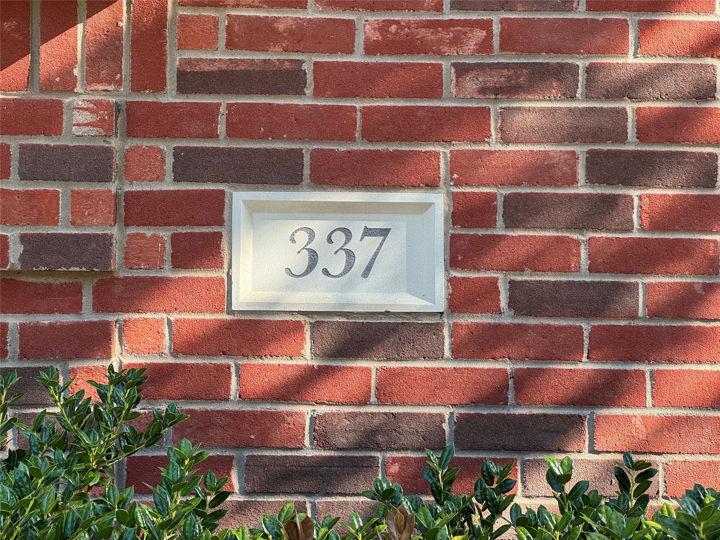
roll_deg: +0.1
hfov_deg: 25.3
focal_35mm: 77
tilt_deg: +5.5
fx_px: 1602
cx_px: 360
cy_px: 270
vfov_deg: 19.1
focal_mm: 9
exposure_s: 1/99
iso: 50
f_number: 2.8
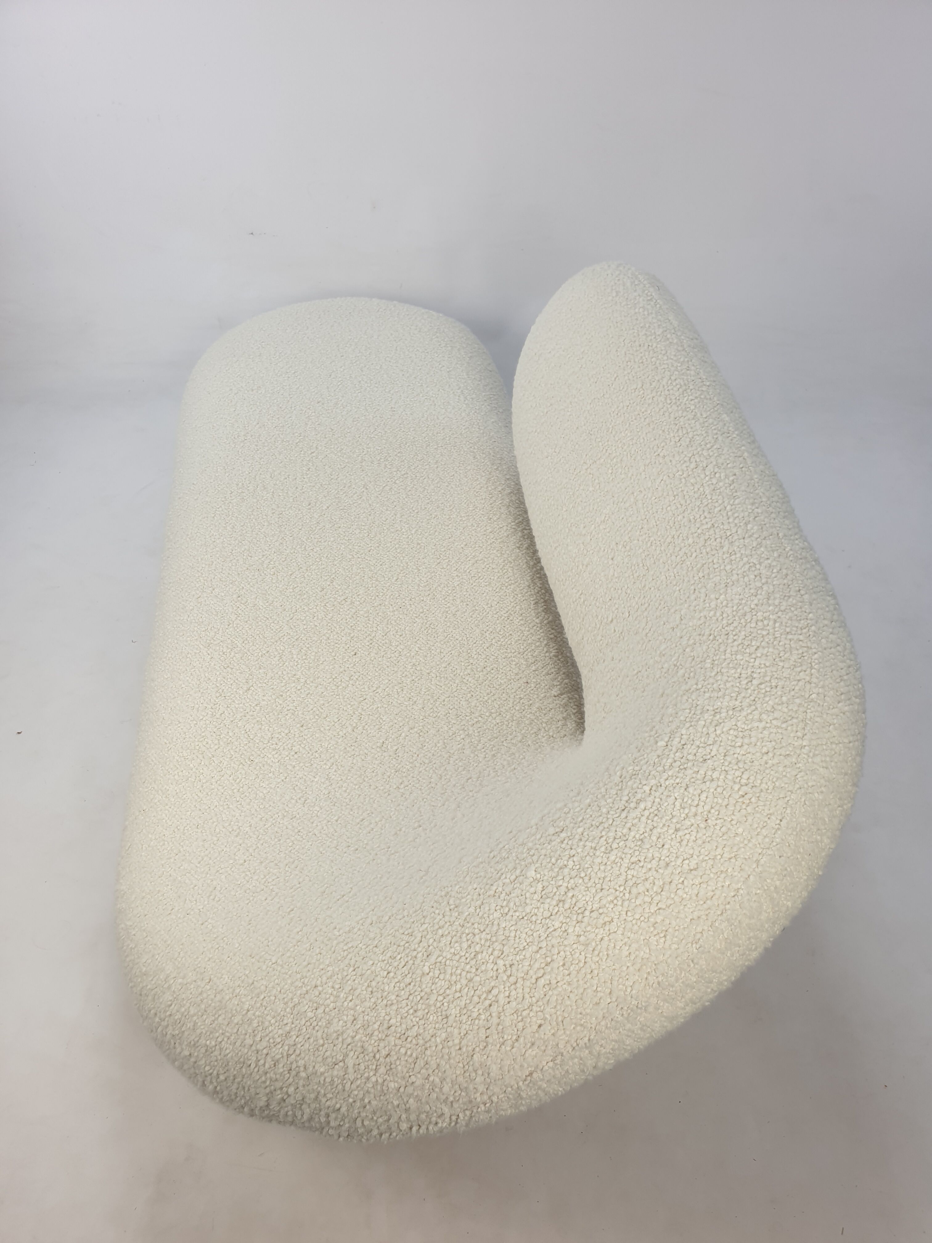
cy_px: 622
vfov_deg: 67.3
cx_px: 466
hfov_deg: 53.1
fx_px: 933
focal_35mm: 26
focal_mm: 4.3
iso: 50
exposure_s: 1/112
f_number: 2.4
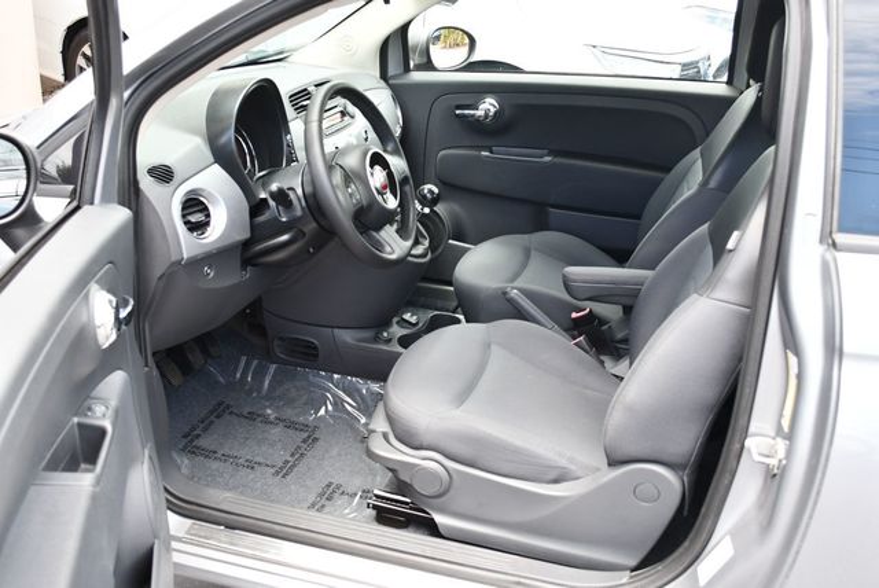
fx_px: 880
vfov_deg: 36.9
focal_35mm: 36
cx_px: 440
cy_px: 294
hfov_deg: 53.1
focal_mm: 18
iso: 400
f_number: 4
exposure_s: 1/250
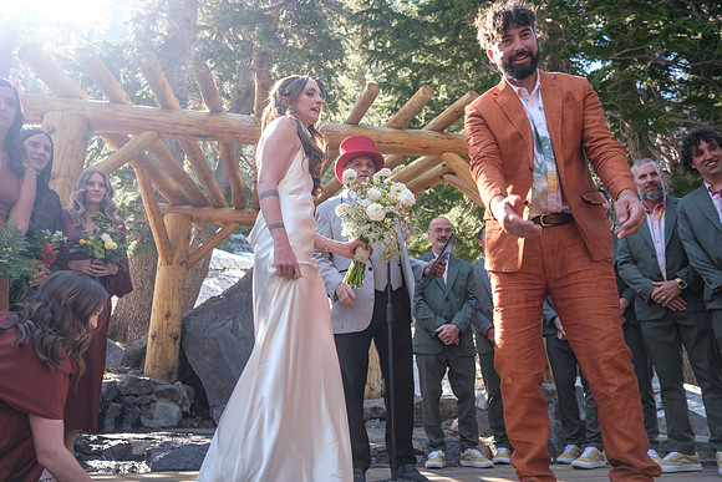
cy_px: 241
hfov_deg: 67.4
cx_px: 361
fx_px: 542
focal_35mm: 27
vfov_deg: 48.0
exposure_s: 1/180
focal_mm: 18
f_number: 3.6
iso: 250
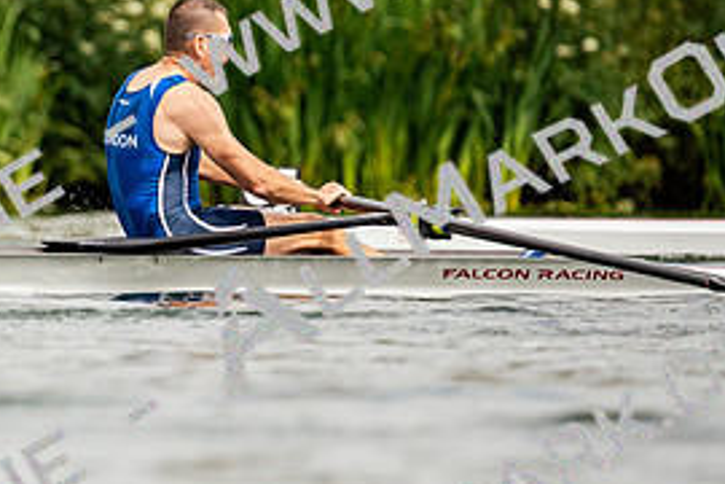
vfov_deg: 1.1
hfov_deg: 1.6
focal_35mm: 1291
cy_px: 141
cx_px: -16
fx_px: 25997
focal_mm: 600
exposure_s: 1/2000
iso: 400
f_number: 6.3
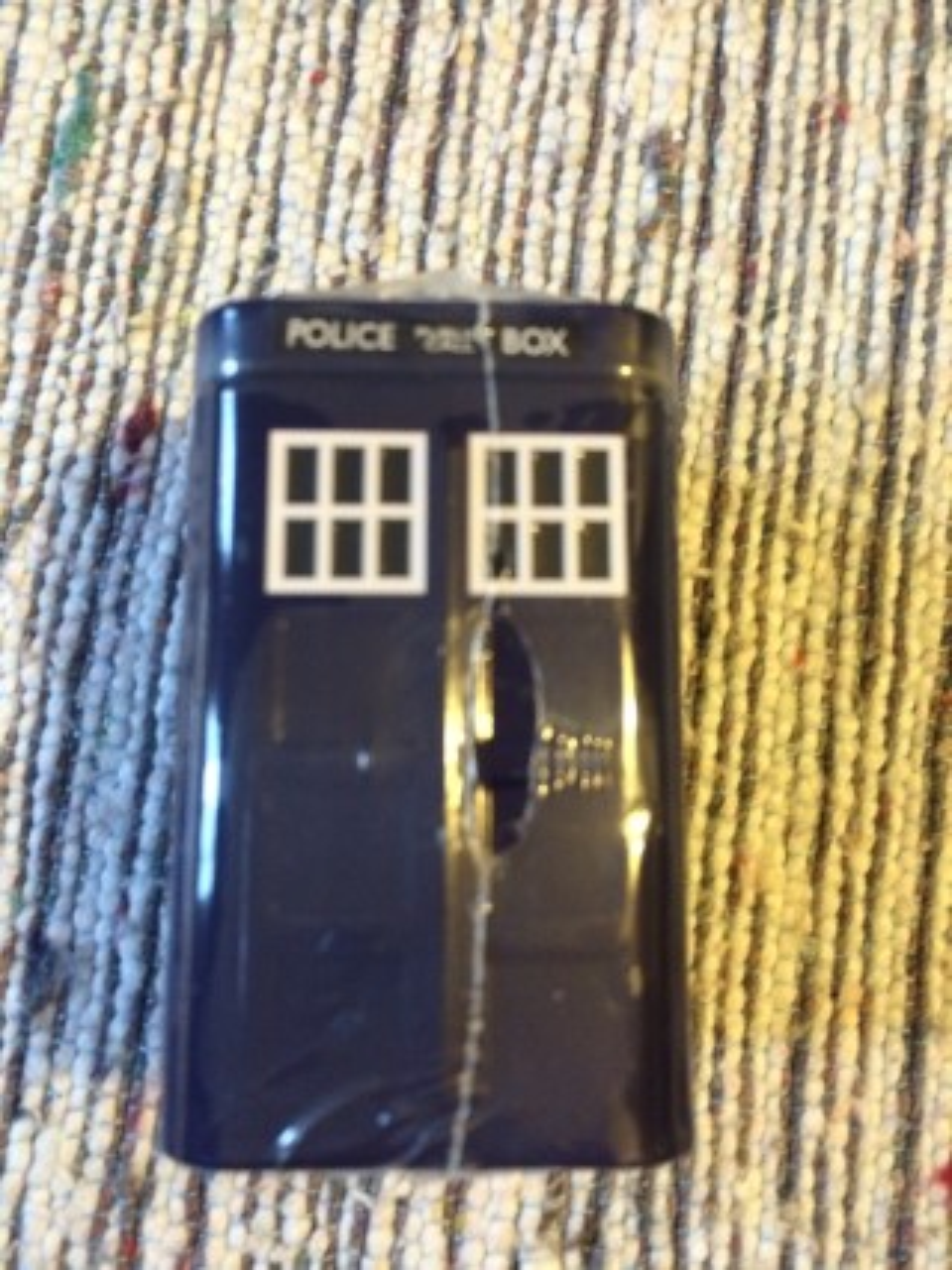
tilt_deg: -83.0
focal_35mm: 29
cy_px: 635
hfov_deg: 48.2
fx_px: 1064
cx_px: 476
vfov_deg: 61.7
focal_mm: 4.15
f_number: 2.2
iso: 320
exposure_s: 1/17
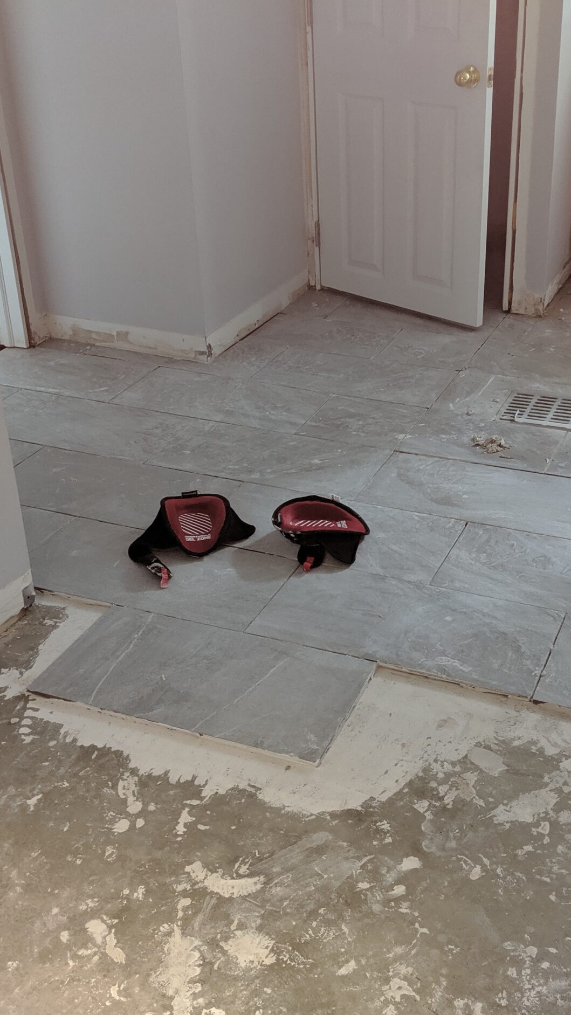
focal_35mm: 40
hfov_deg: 29.6
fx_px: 1077
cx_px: 349
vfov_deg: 50.5
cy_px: 515
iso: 233
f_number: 1.8
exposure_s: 1/60
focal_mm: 4.44
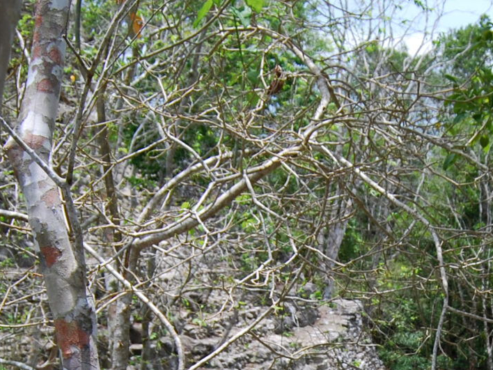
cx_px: 409
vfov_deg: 15.3
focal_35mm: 94
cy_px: 402
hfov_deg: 20.6
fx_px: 1339
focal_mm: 18
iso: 100
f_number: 4.5
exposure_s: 1/400
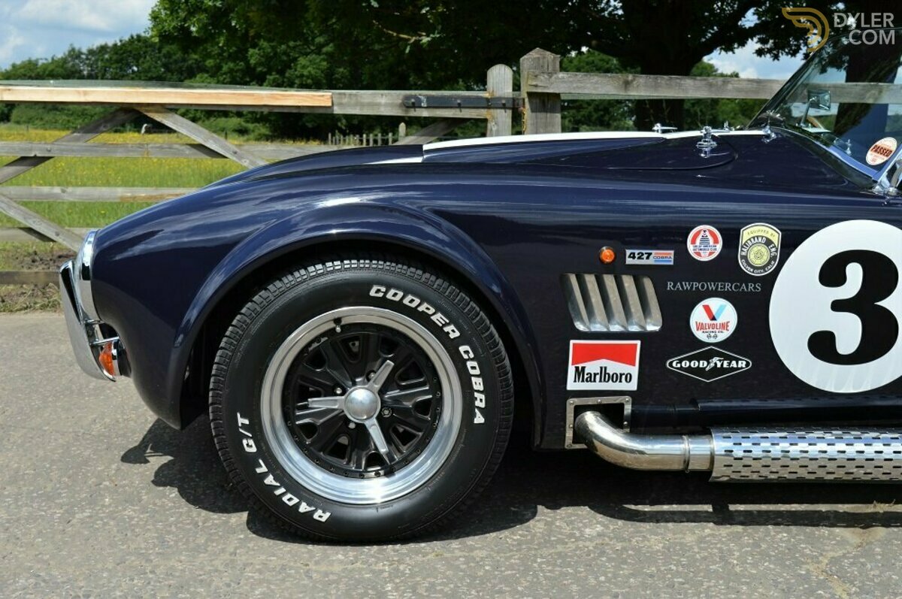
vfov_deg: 28.9
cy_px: 300
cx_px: 451
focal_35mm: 46
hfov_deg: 42.4
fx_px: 1164
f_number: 8
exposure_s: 1/250
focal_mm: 31
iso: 100
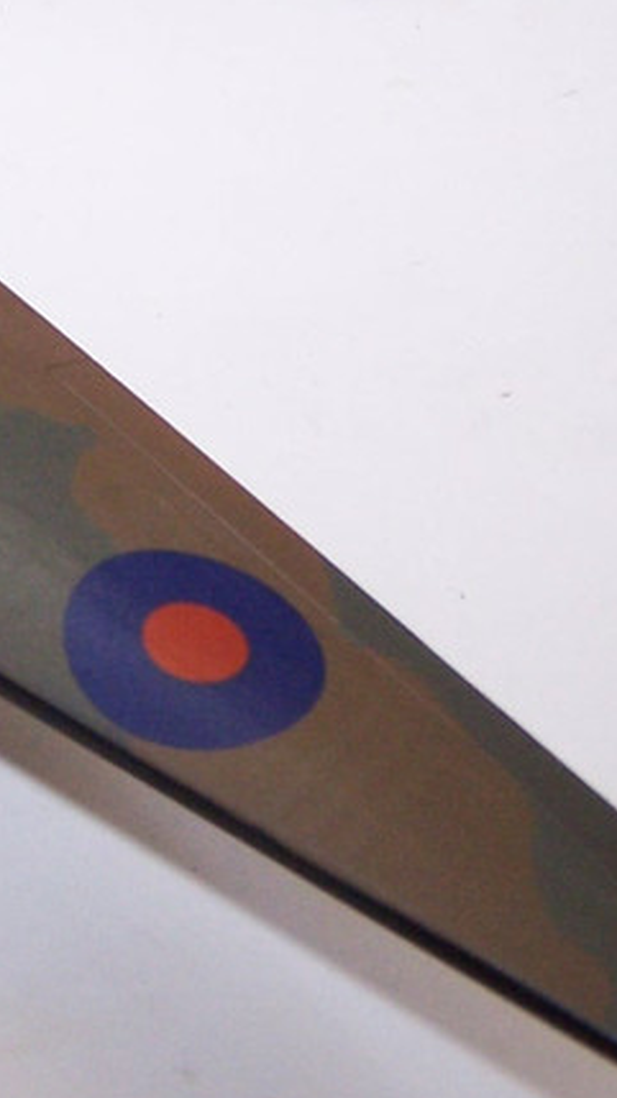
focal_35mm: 103
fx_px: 2999
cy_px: 107
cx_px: -344
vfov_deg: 20.3
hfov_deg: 11.2
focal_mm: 6.3
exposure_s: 1/60
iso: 140
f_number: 2.8
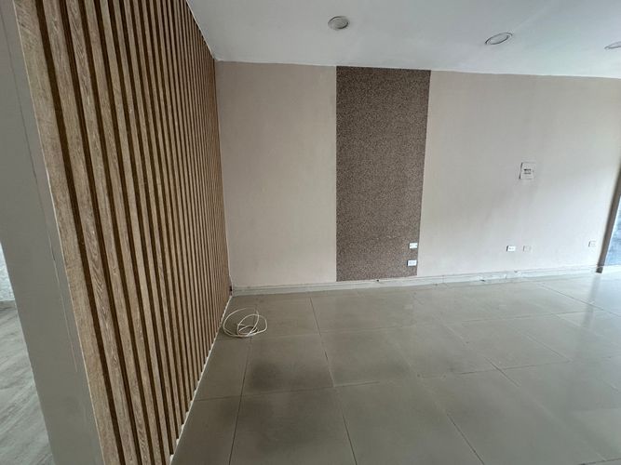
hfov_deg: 102.1
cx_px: 310
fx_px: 251
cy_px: 232
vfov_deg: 85.7
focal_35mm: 14
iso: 160
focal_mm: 2.22
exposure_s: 1/120
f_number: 2.2
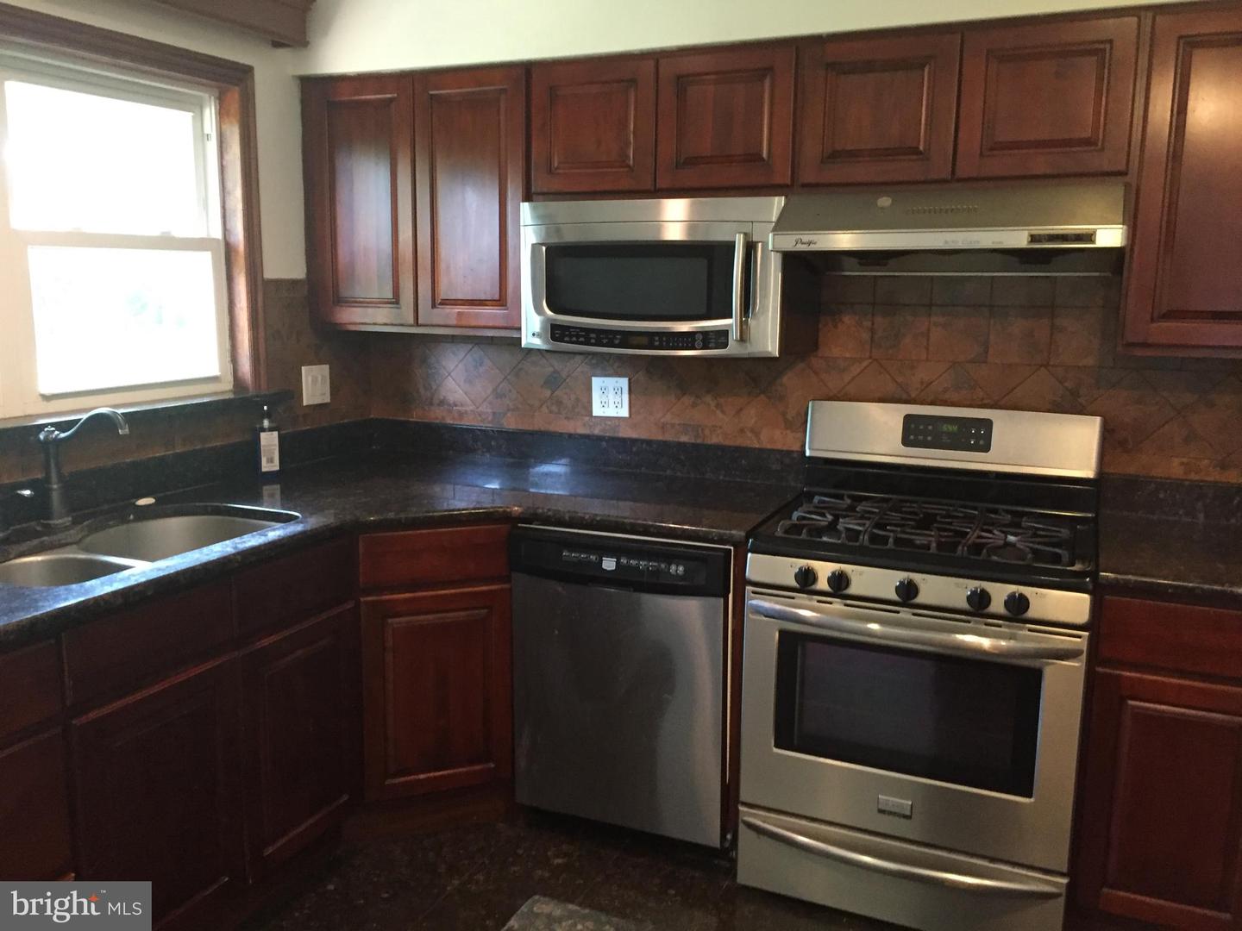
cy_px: 466
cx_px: 621
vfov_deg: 48.2
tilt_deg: -9.6
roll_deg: -1.6
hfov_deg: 61.7
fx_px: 1041
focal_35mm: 29
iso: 250
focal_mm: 4.15
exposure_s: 1/30
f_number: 2.2
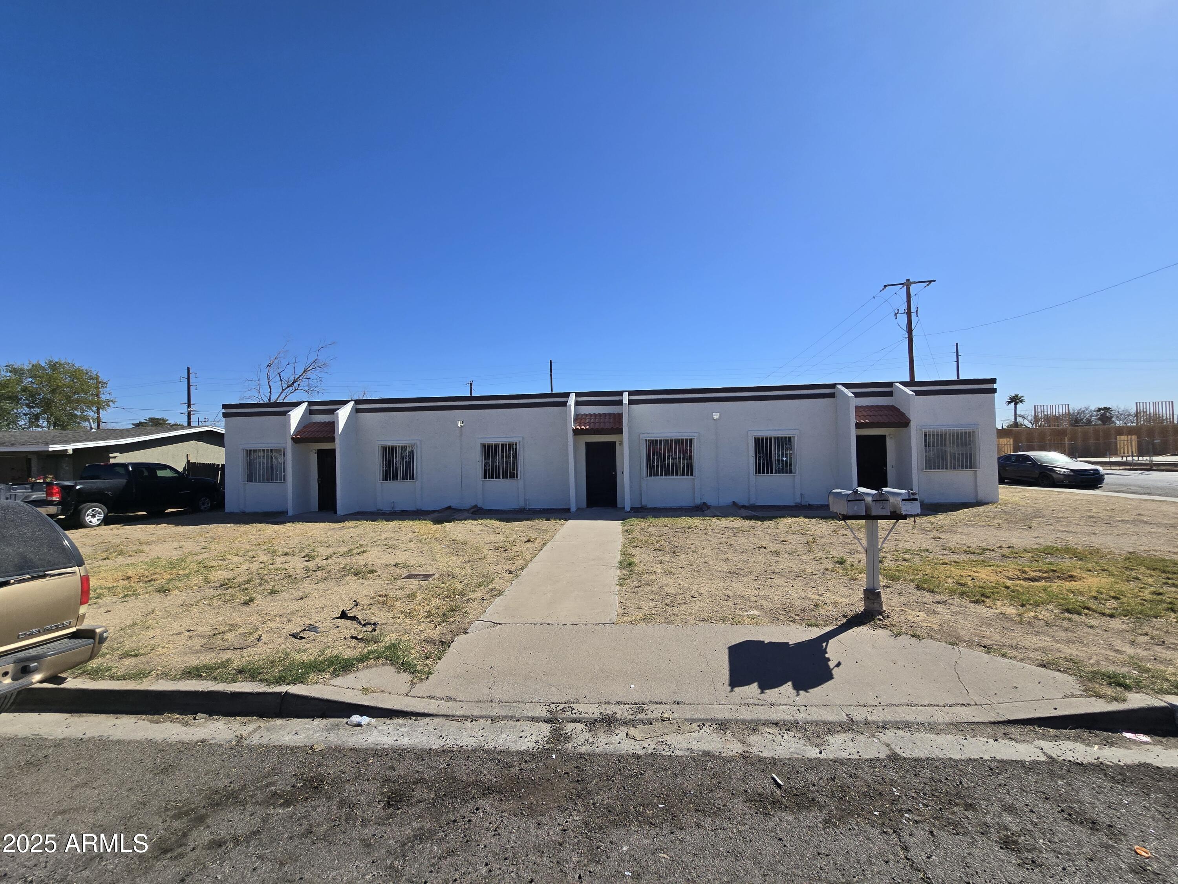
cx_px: 589
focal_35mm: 13
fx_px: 442
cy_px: 442
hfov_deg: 106.2
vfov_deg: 89.9
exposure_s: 1/3084
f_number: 2.2
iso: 50
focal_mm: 2.2
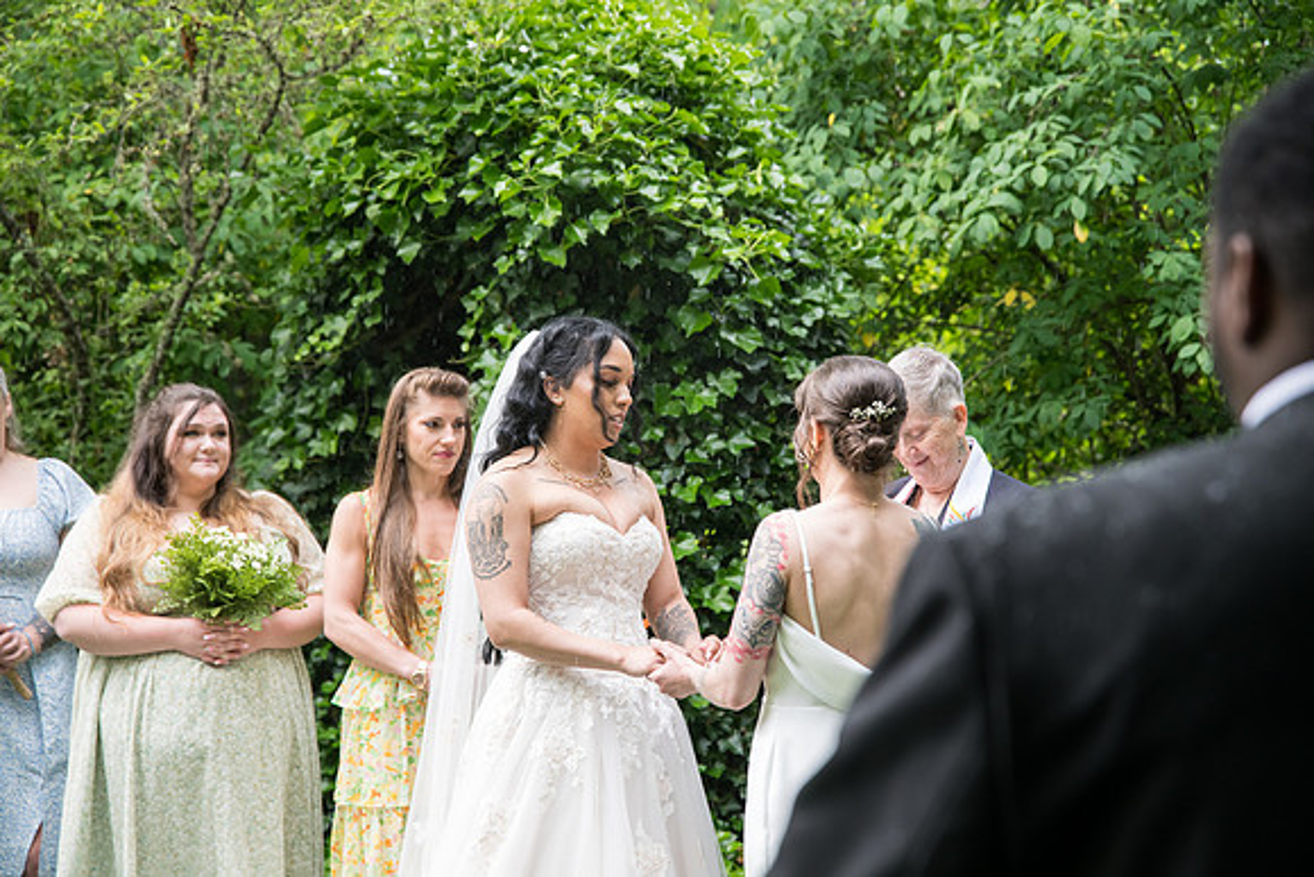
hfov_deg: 28.8
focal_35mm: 70
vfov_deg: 19.5
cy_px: 438
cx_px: 657
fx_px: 2555
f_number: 4
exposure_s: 1/400
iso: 1000
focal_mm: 70
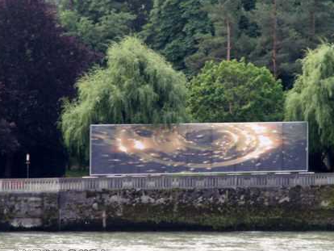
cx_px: 186
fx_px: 2327
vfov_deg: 6.2
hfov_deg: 8.2
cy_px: 130
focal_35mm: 241
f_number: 7.1
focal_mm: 34.04
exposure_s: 1/50
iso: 50
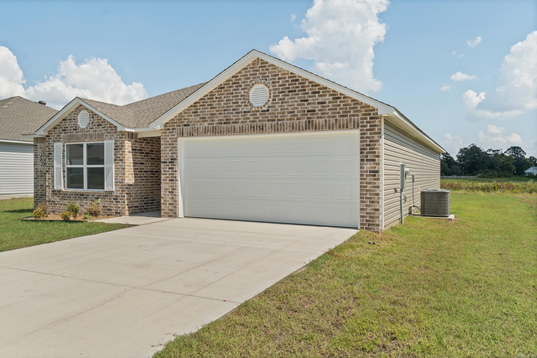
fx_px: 403
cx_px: 268
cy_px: 179
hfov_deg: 67.4
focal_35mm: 27
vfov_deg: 47.9
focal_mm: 18
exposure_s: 1/250
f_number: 9
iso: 250
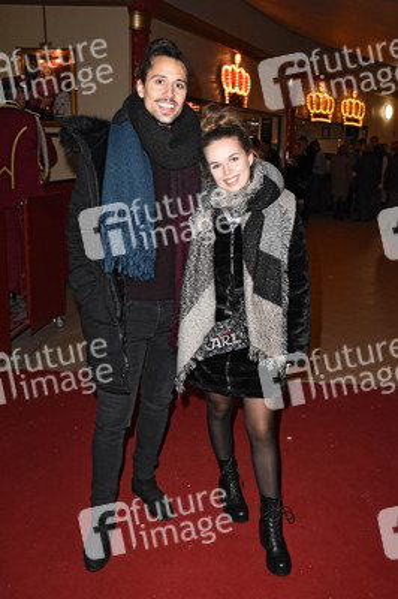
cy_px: 300
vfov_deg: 57.3
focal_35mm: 33
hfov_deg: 39.9
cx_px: 199
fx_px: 548
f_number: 6.3
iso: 2500
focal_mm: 22
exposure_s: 1/125
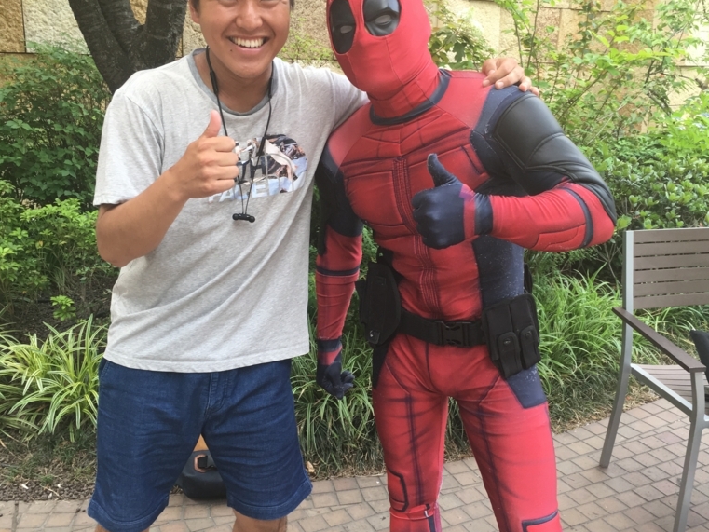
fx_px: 799
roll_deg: -1.5
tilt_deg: -16.4
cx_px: 357
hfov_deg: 47.9
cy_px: 300
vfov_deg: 36.8
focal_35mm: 39
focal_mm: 4.15
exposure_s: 1/120
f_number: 2.2
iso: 40
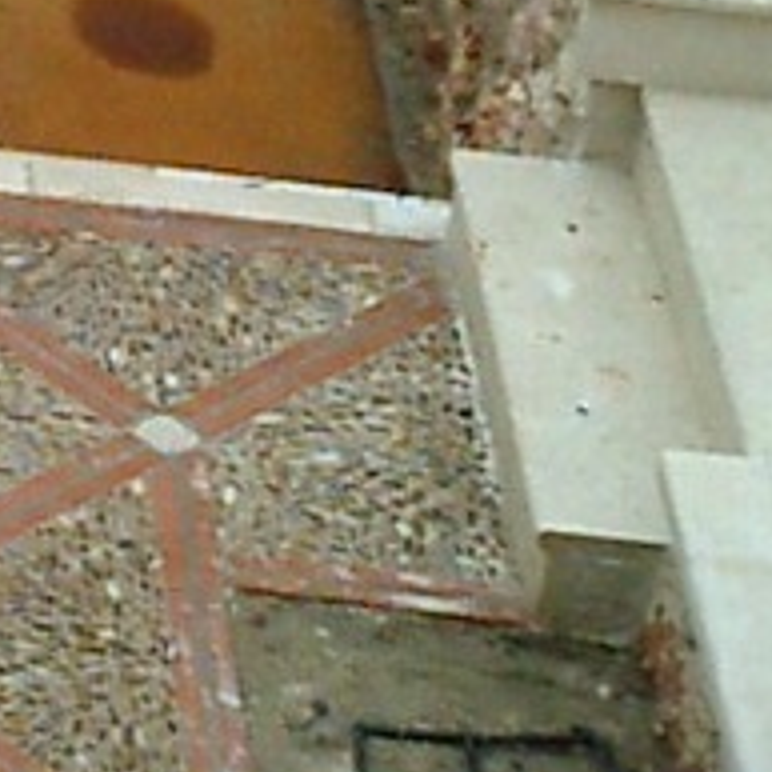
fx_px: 4996
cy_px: -1016
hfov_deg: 7.9
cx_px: -1332
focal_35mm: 198
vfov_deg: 8.2
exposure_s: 1/320
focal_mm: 7.5
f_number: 3.2
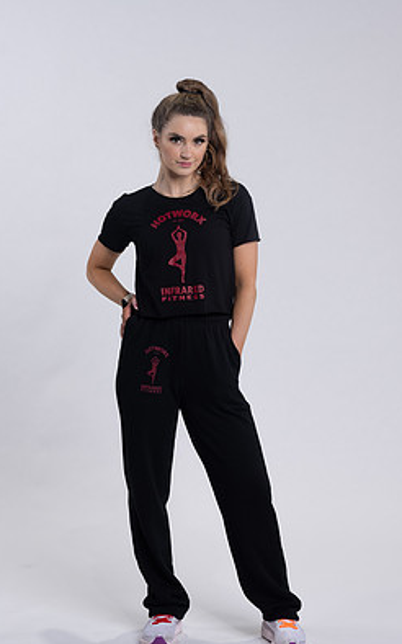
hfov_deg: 13.2
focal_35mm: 99
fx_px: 1737
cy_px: 366
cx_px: 224
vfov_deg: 21.0
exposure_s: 1/125
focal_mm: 85
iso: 125
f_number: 4
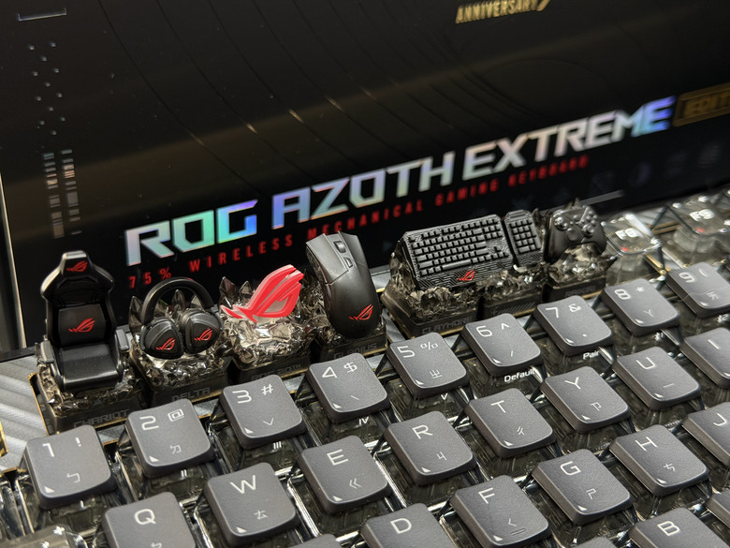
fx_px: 1012
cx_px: 365
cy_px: 274
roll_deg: -0.7
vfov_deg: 30.3
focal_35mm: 48
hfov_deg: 39.7
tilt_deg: -29.5
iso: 160
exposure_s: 1/60
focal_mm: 6.76
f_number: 1.78
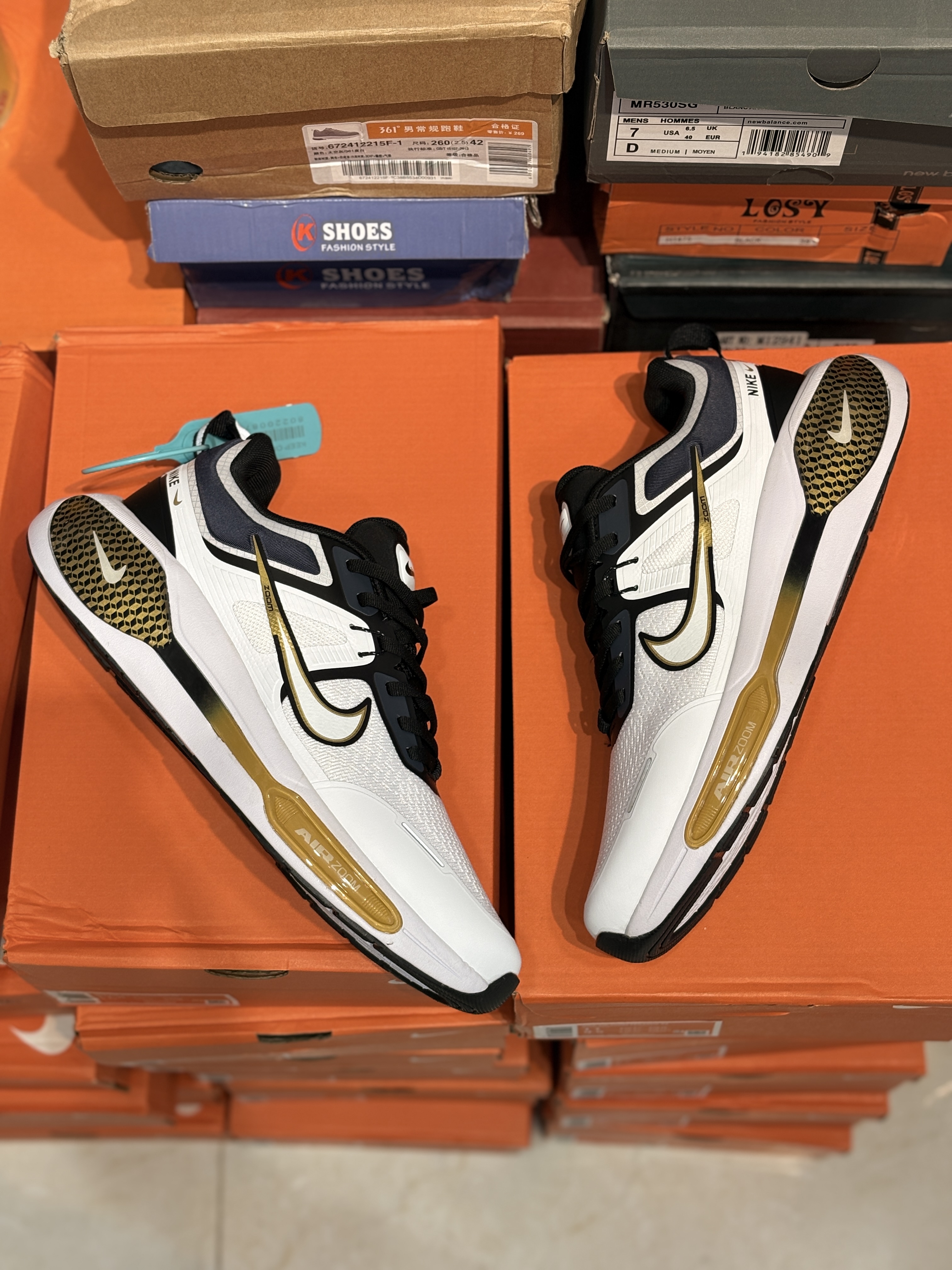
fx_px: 1907
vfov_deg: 36.8
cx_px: 476
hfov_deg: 28.0
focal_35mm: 52
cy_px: 635
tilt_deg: -70.1
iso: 32
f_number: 1.6
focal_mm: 5.96
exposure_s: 1/100
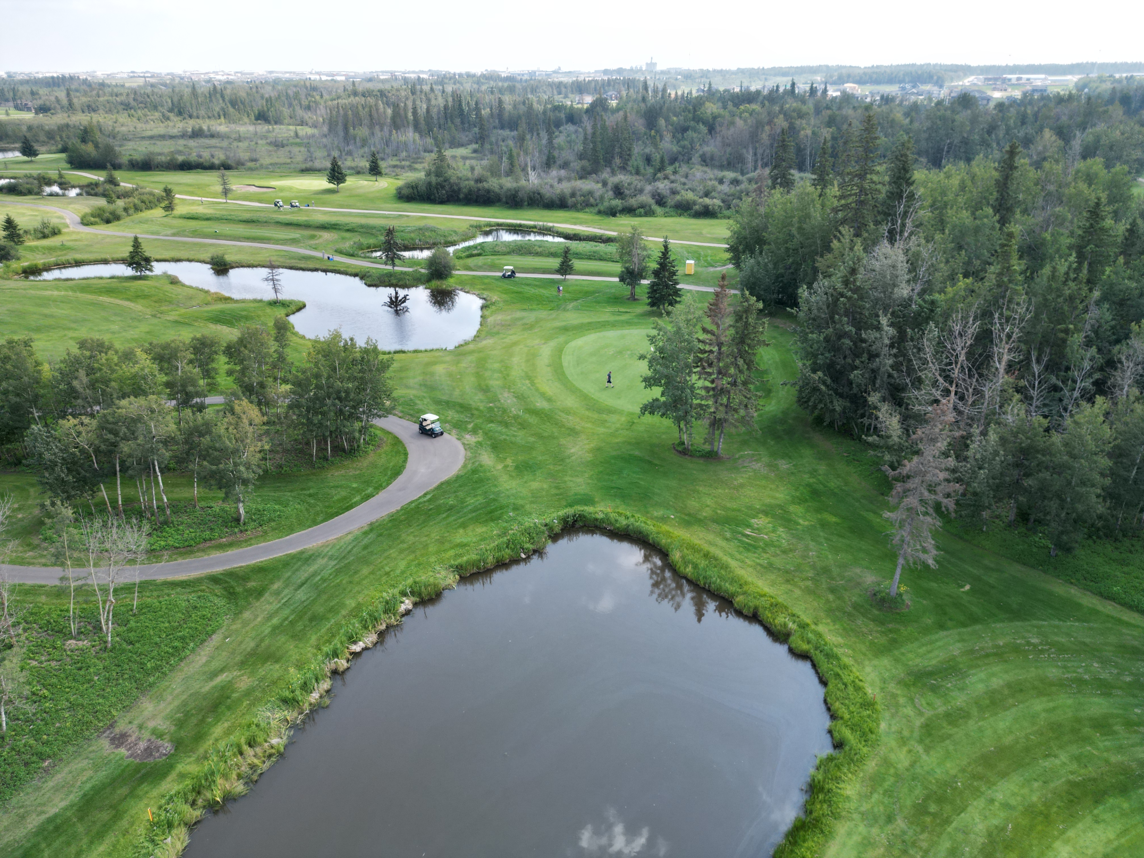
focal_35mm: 24
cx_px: 572
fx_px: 793
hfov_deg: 71.6
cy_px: 429
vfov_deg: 56.8
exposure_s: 1/1250
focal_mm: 6.72
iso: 130
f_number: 1.7
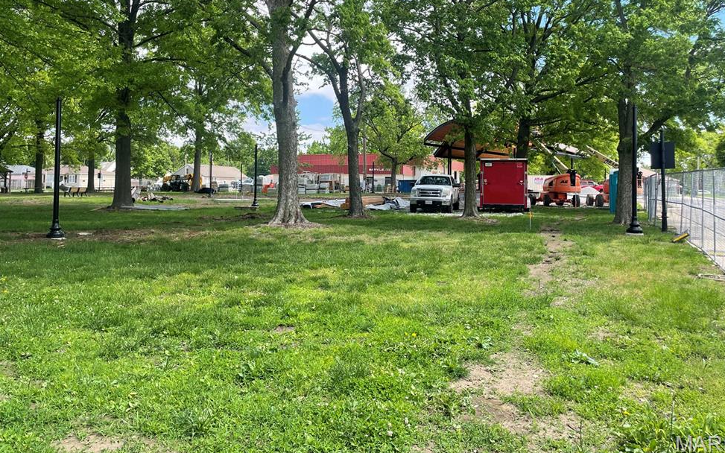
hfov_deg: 64.6
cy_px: 174
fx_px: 573
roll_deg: -0.3
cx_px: 369
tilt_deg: +2.7
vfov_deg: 42.9
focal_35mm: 29
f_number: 1.6
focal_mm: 4.2
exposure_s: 1/1092
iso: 32
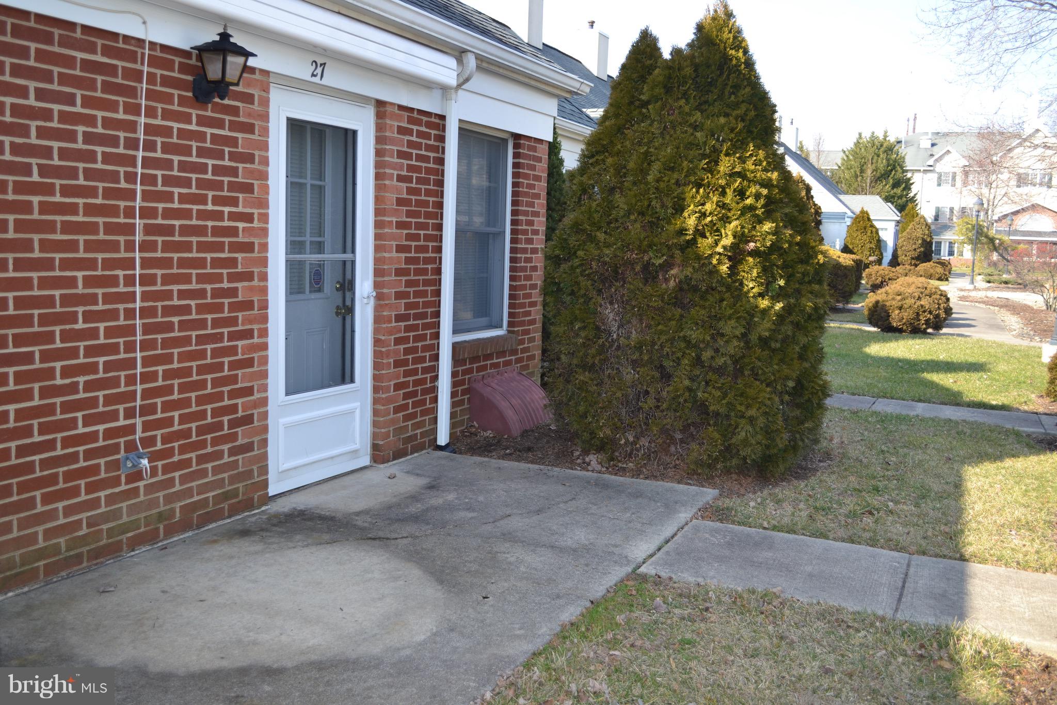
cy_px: 352
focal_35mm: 33
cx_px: 528
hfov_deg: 57.2
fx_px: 969
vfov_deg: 40.0
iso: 100
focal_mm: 22
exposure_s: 1/200
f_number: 4.5
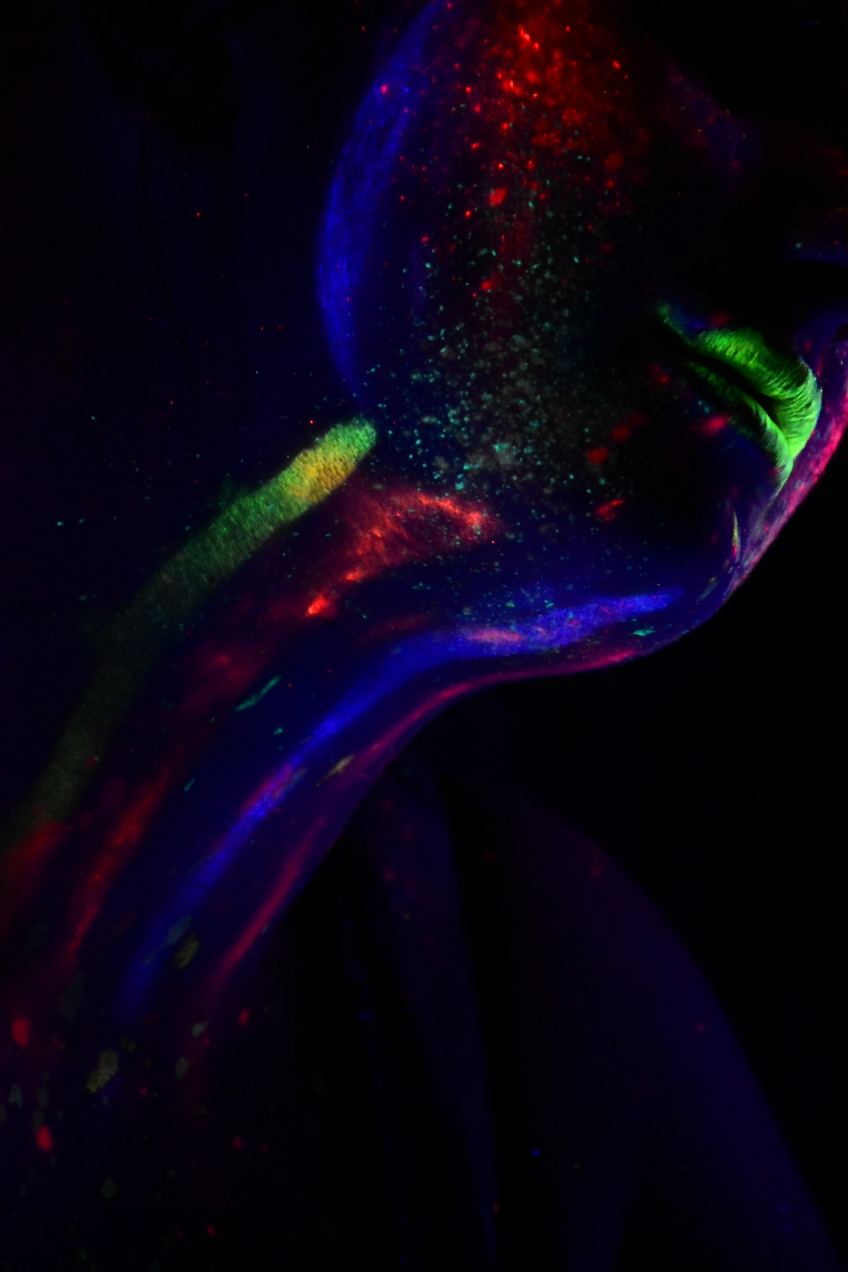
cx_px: 424
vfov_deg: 9.8
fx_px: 7419
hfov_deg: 6.5
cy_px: 636
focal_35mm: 210
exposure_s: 1/8
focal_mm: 140
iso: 6400
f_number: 5.6
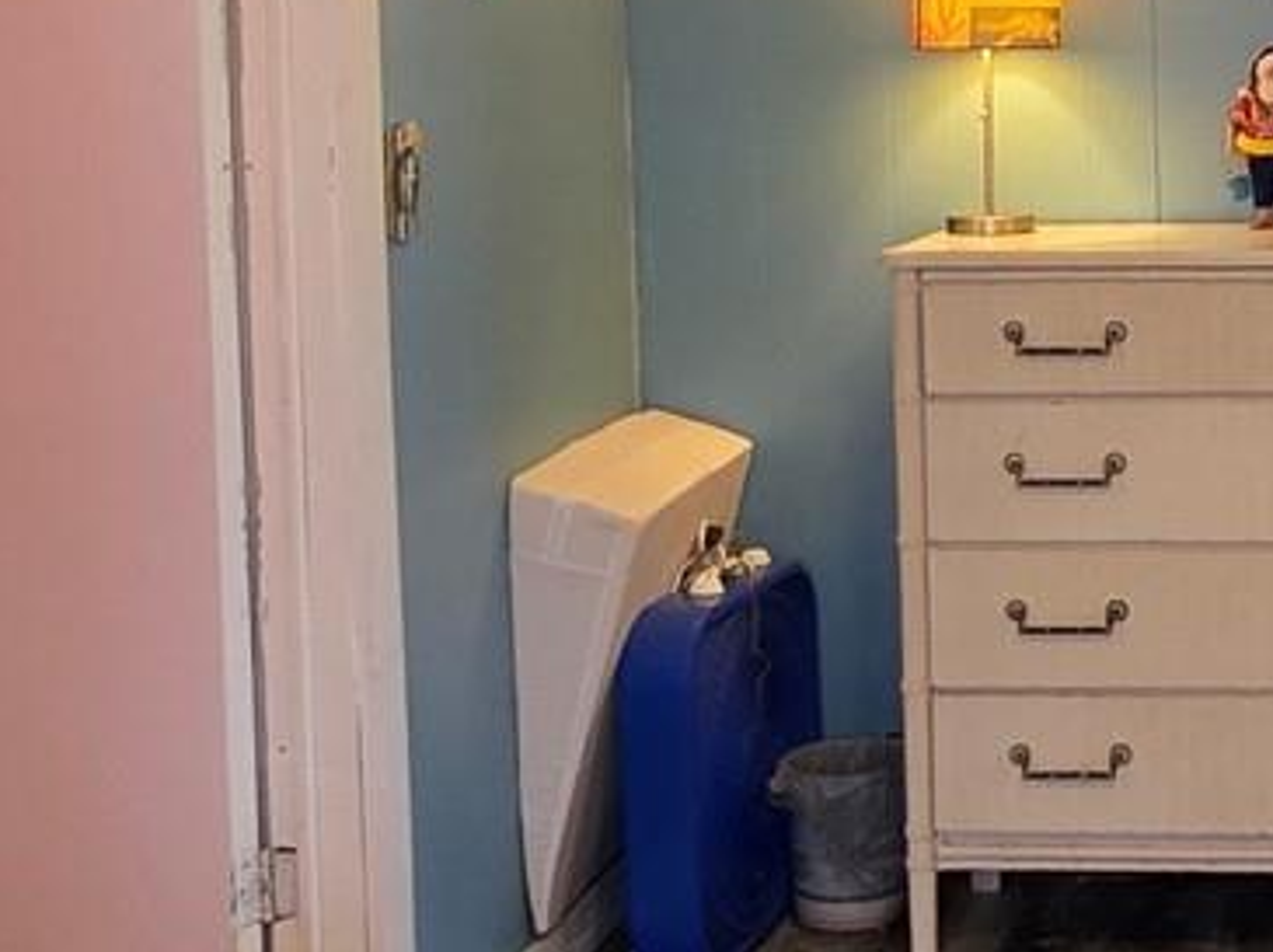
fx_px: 2094
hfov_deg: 30.9
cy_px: 256
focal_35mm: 57
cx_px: 1327
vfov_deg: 25.4
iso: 320
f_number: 1.9
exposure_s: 1/60.2
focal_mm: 2.2
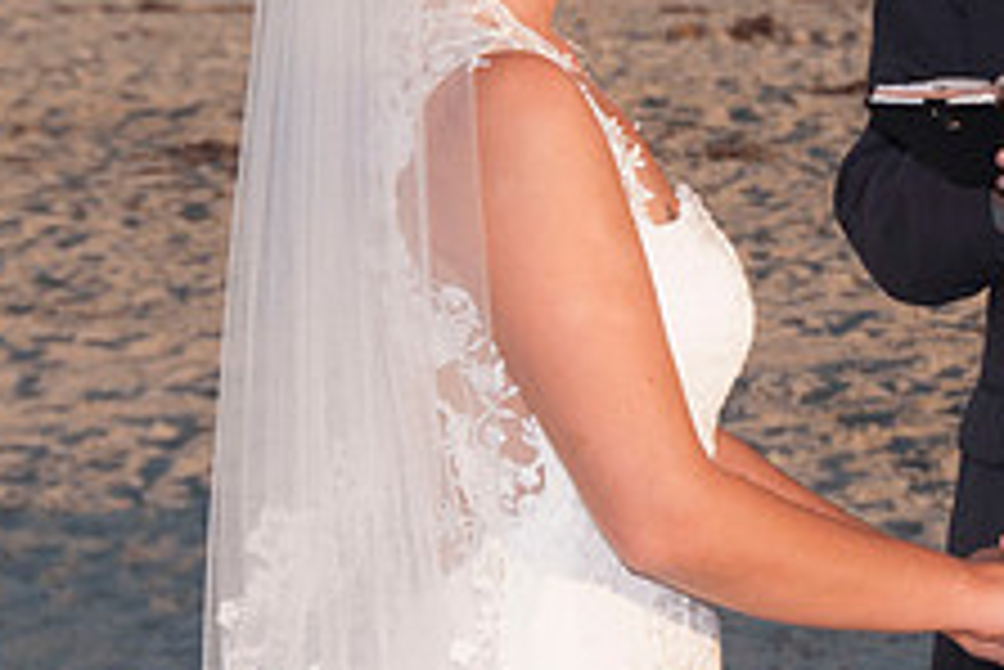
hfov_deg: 6.9
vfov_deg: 4.6
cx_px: 894
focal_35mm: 296
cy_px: 94
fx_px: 8260
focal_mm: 70
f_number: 10
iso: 100
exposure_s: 1/250
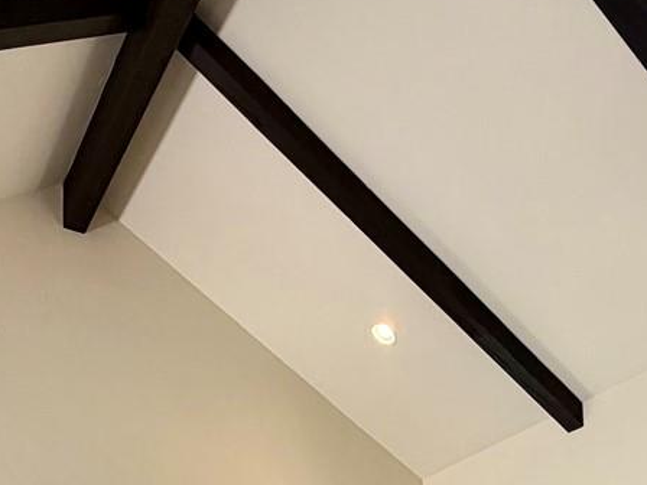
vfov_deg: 23.3
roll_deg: +1.5
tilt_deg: +2.3
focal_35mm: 50
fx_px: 935
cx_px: 410
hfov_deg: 37.9
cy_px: 729
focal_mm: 2.22
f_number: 2.2
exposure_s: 1/120
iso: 160
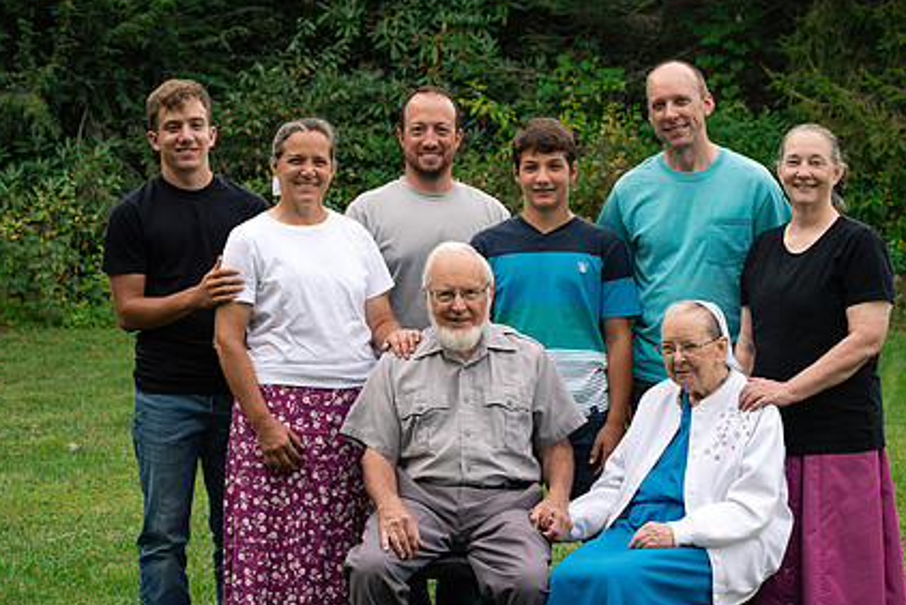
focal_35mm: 125
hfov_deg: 16.4
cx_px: 501
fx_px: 3148
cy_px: 397
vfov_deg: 11.0
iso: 500
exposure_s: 1/320
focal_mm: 85
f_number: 6.3
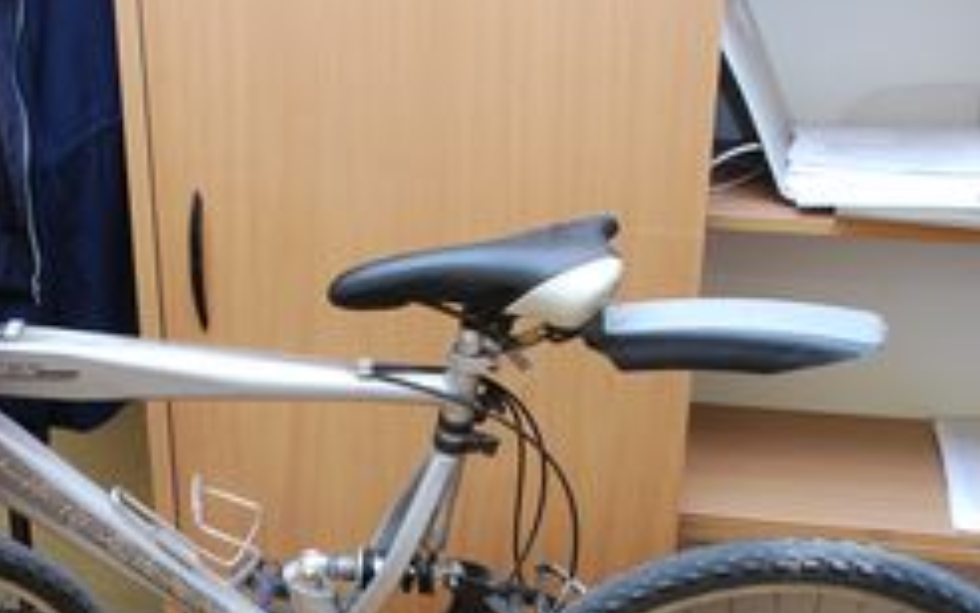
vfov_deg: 22.6
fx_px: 1496
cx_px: 351
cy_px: 555
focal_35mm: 56
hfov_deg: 36.0
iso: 500
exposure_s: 1/60
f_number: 5
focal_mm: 20
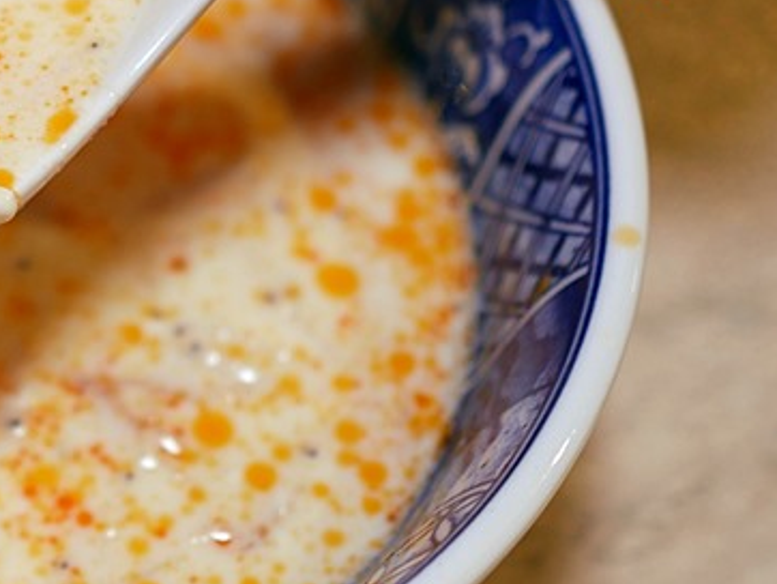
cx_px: -176
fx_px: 3100
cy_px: 171
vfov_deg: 10.7
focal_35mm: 138
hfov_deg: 13.8
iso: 200
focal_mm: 25
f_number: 1.8
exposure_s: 1/125
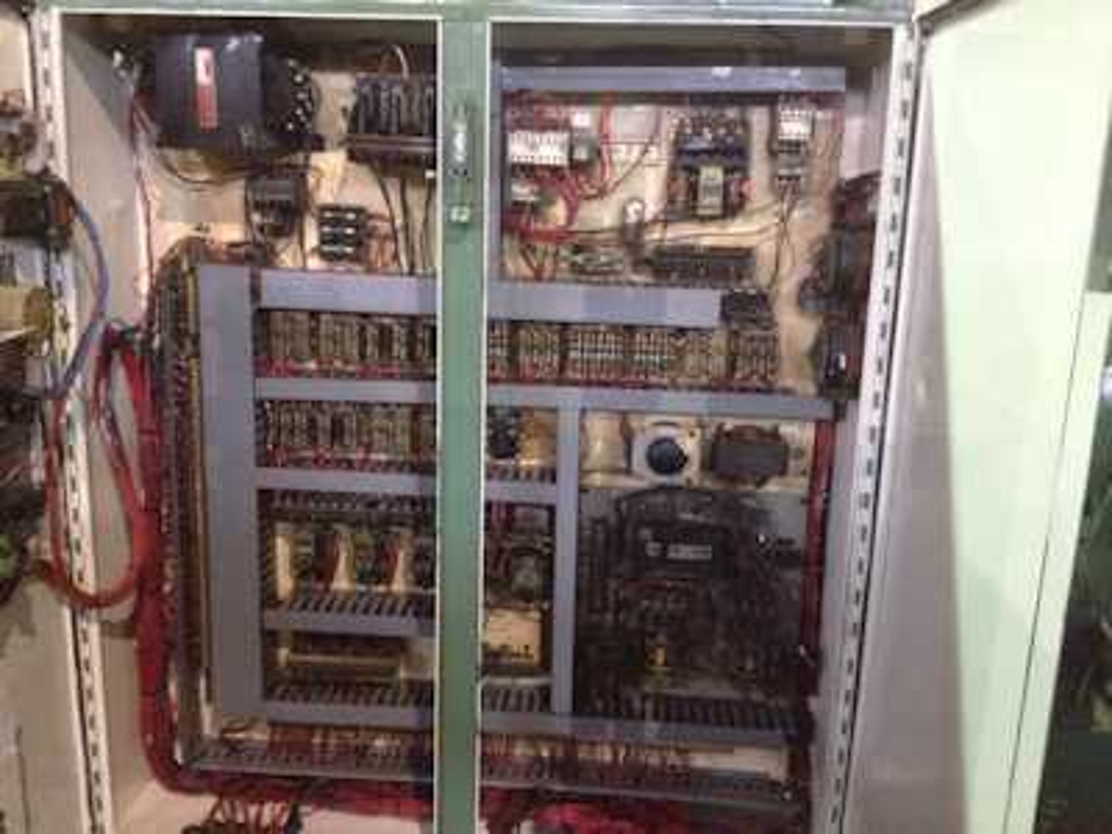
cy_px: 417
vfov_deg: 40.7
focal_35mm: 35
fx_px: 1124
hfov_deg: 52.6
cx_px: 556
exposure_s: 1/15
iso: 800
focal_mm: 4.28
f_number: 2.4
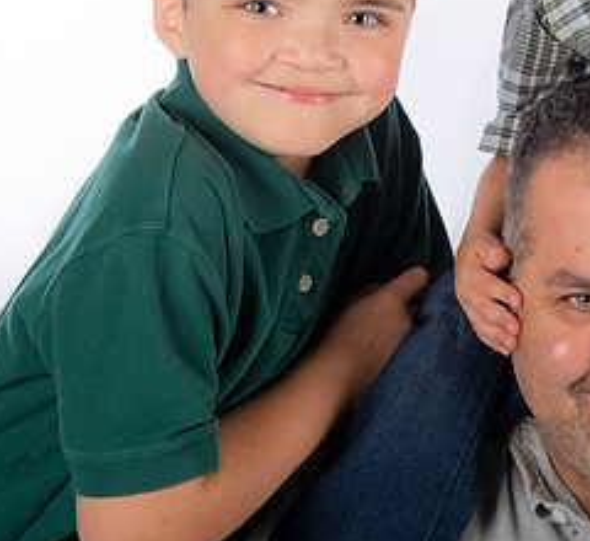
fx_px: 2312
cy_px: 83
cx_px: 617
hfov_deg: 14.3
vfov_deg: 13.3
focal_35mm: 125
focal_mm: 48
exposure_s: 1/200
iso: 100
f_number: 5.6
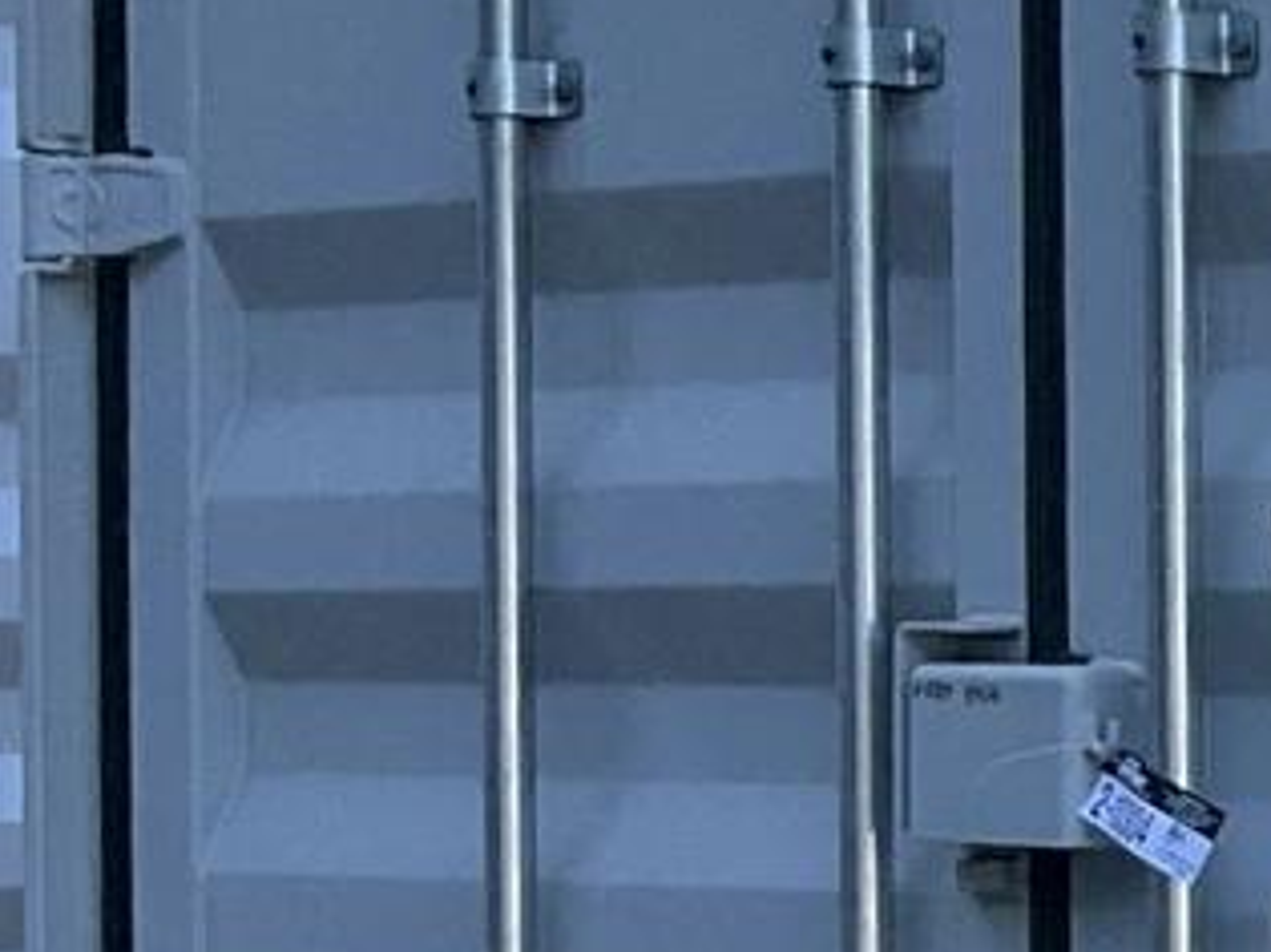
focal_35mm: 184
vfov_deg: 8.1
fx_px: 6753
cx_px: 3349
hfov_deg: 9.3
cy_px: 722
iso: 25
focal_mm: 3
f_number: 1.8
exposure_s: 1/529
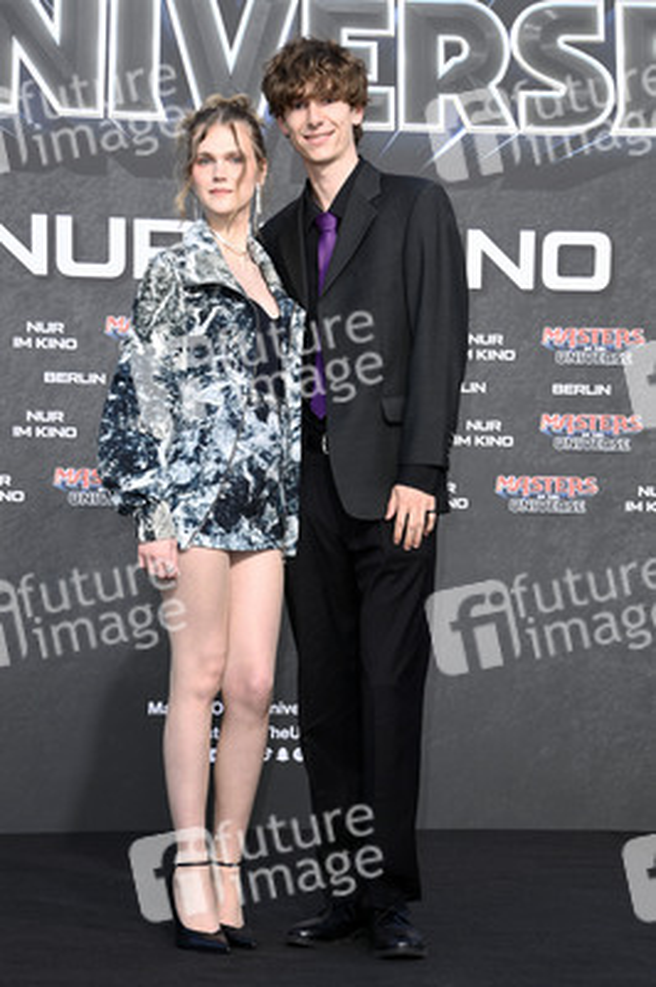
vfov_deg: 20.8
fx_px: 2683
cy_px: 494
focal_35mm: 98
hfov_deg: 13.9
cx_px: 328
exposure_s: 1/250
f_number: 6.3
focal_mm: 98
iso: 250
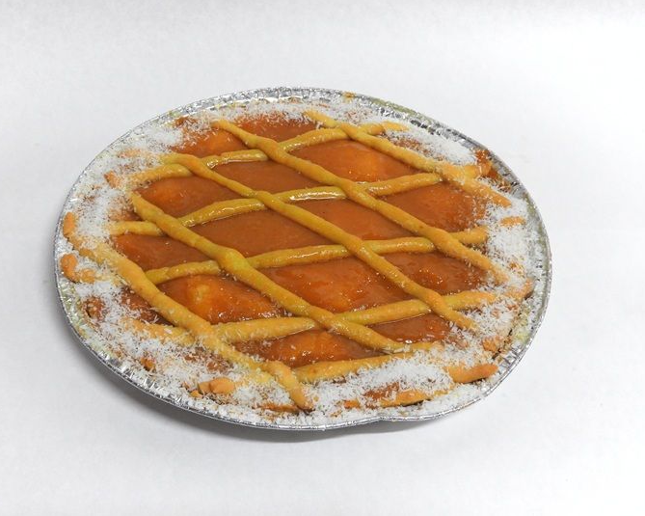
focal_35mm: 42
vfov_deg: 35.7
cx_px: 303
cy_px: 257
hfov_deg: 43.8
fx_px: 802
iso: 400
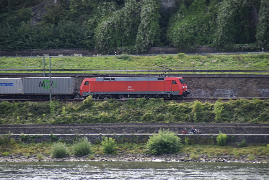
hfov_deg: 6.9
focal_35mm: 300
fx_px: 2242
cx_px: 134
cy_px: 90
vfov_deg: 4.6
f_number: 6.3
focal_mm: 200
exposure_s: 1/160
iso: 100
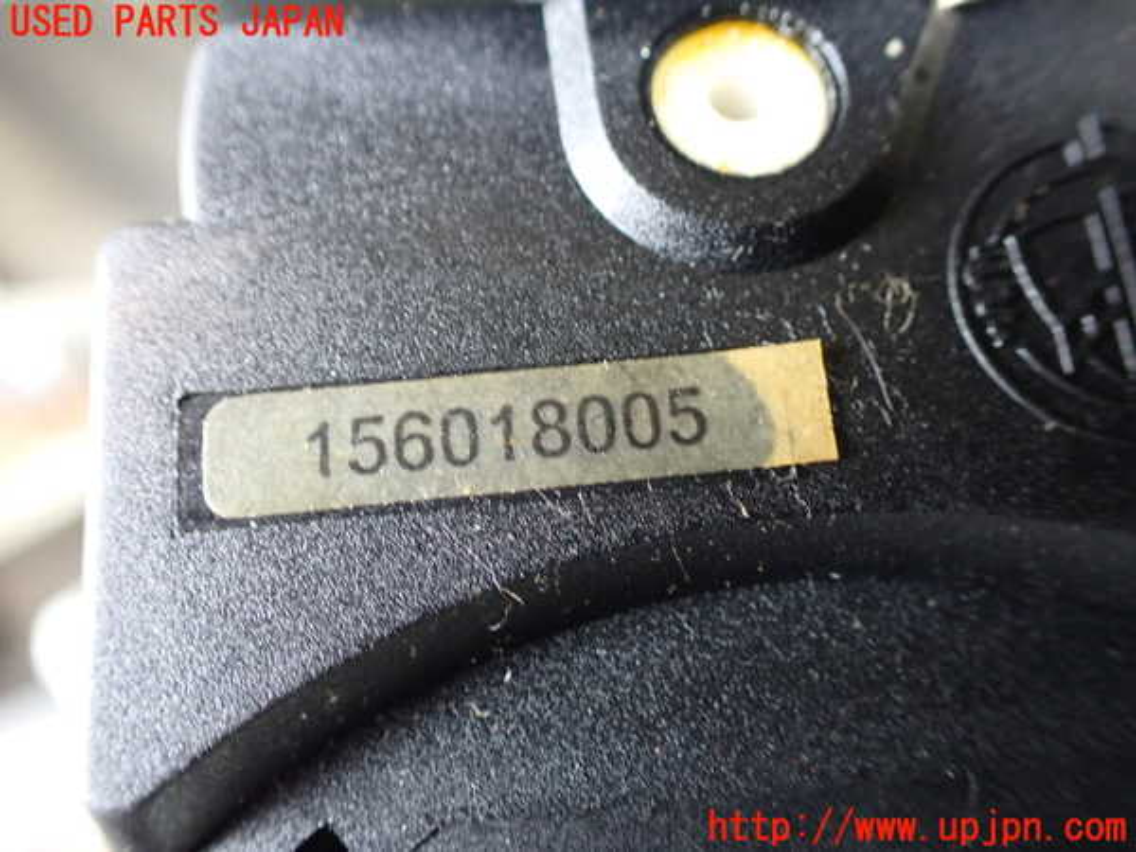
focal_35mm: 30
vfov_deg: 46.8
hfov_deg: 60.0
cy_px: 426
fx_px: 985
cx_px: 568
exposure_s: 1/40
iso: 800
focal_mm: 5.4
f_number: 2.3
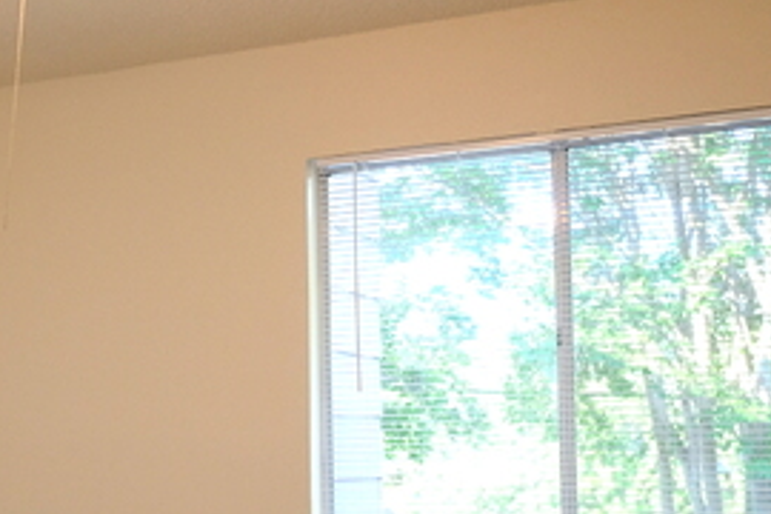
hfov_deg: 30.5
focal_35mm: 64
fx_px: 1371
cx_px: 134
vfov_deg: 21.1
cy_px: 361
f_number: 3.2
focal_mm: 18
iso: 800
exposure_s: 1/180
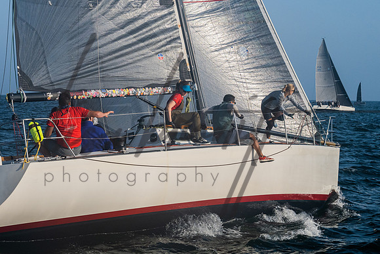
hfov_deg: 19.5
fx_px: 1105
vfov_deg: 13.0
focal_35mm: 105
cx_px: 155
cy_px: 40
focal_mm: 61
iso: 400
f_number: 8
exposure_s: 1/1250
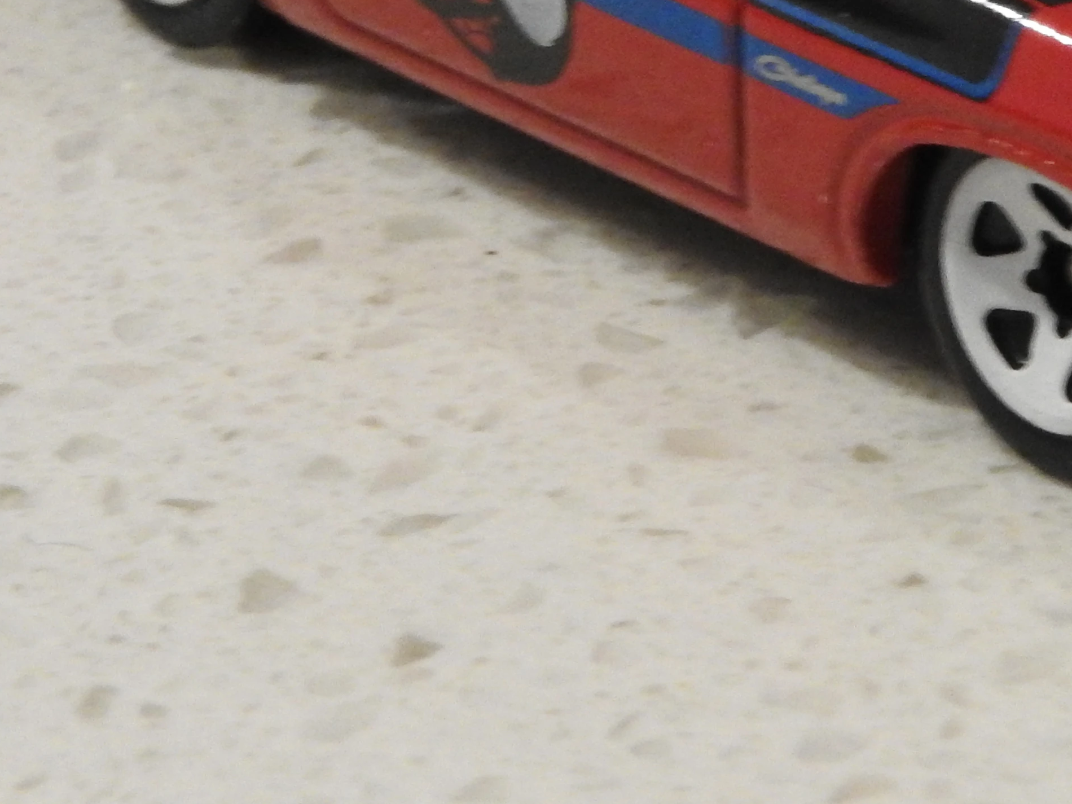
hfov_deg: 10.2
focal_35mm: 194
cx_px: 896
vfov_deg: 7.6
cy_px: 16
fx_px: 6008
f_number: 8
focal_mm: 14.3
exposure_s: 1/10
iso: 800
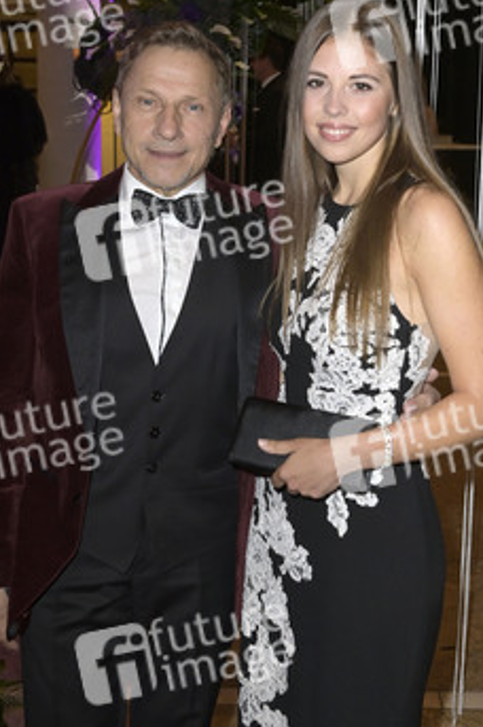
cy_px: 337
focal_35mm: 56
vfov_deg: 35.7
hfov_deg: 24.1
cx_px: 246
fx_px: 1129
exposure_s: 1/200
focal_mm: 48
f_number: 5.6
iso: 2500
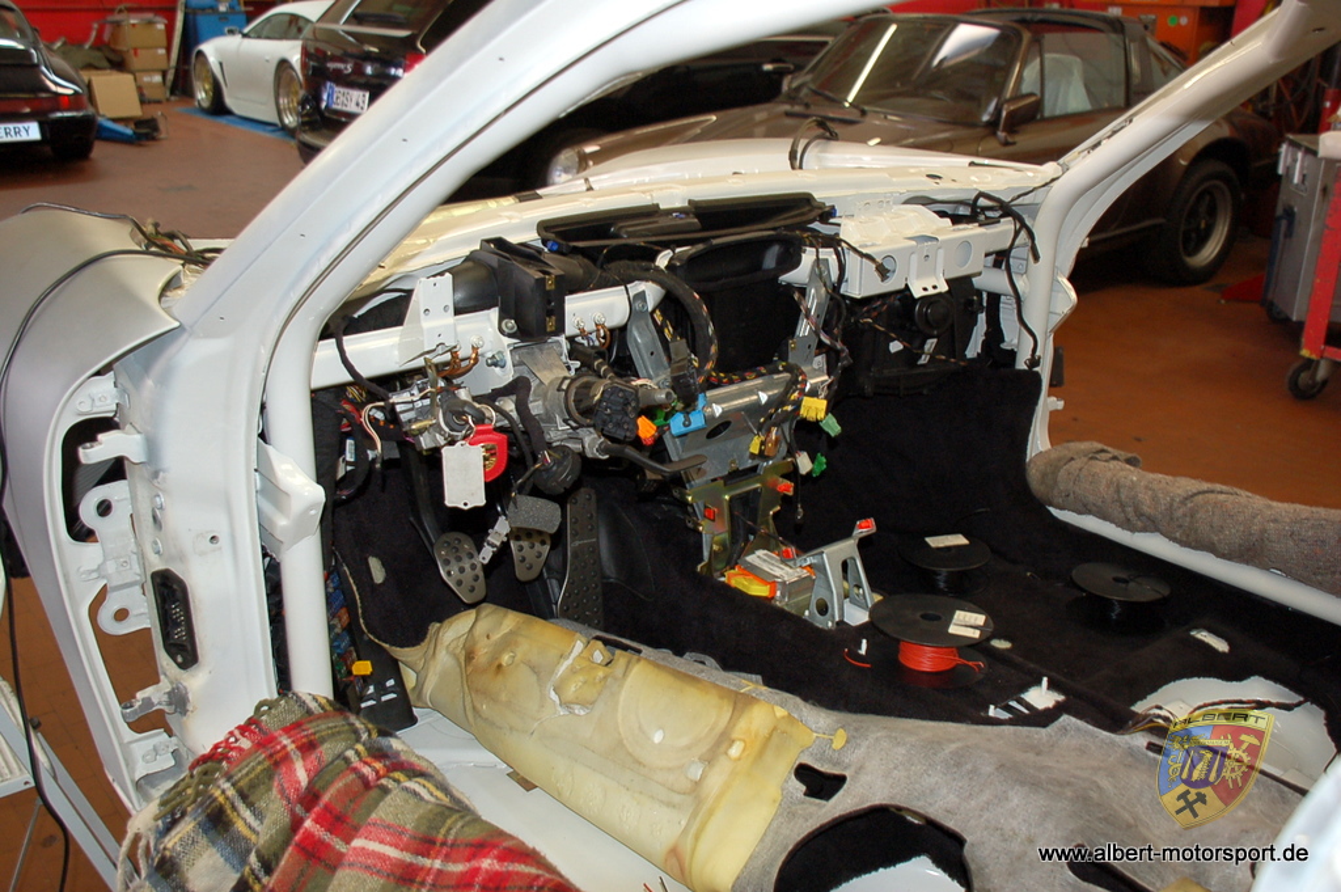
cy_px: 446
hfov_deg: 55.1
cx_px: 670
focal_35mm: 34
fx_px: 1284
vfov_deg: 38.3
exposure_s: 1/60
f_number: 3.5
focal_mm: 23
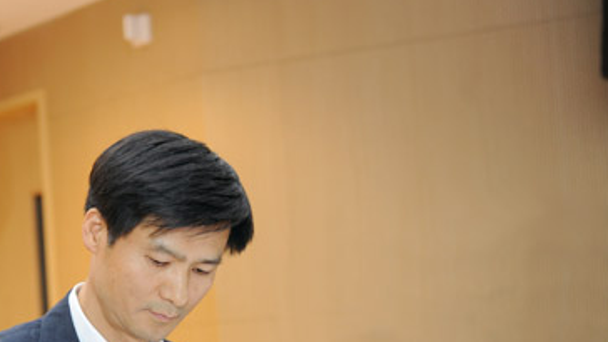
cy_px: 311
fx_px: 1226
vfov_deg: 15.7
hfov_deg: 27.3
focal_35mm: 76
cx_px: 115
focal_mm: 44
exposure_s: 1/400
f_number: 3.2
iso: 1250
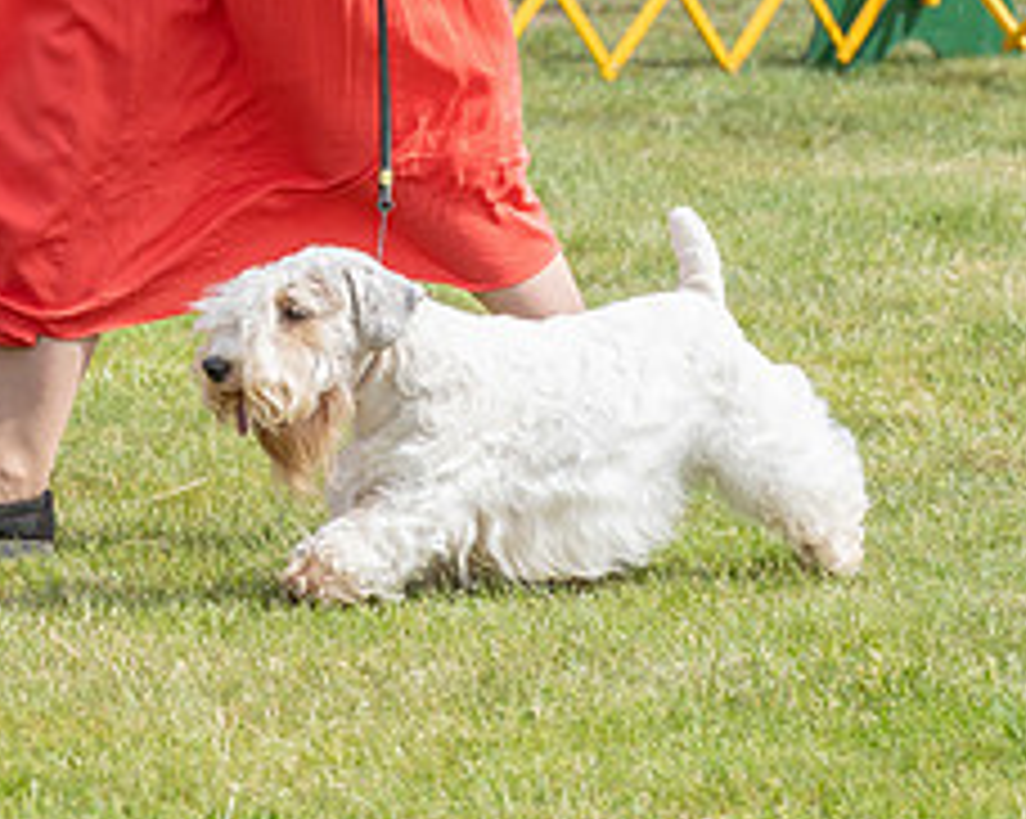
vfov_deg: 3.5
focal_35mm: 440
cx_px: 115
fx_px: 13349
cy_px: 32
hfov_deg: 4.4
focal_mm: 152
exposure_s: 1/1250
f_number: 5.6
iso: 250
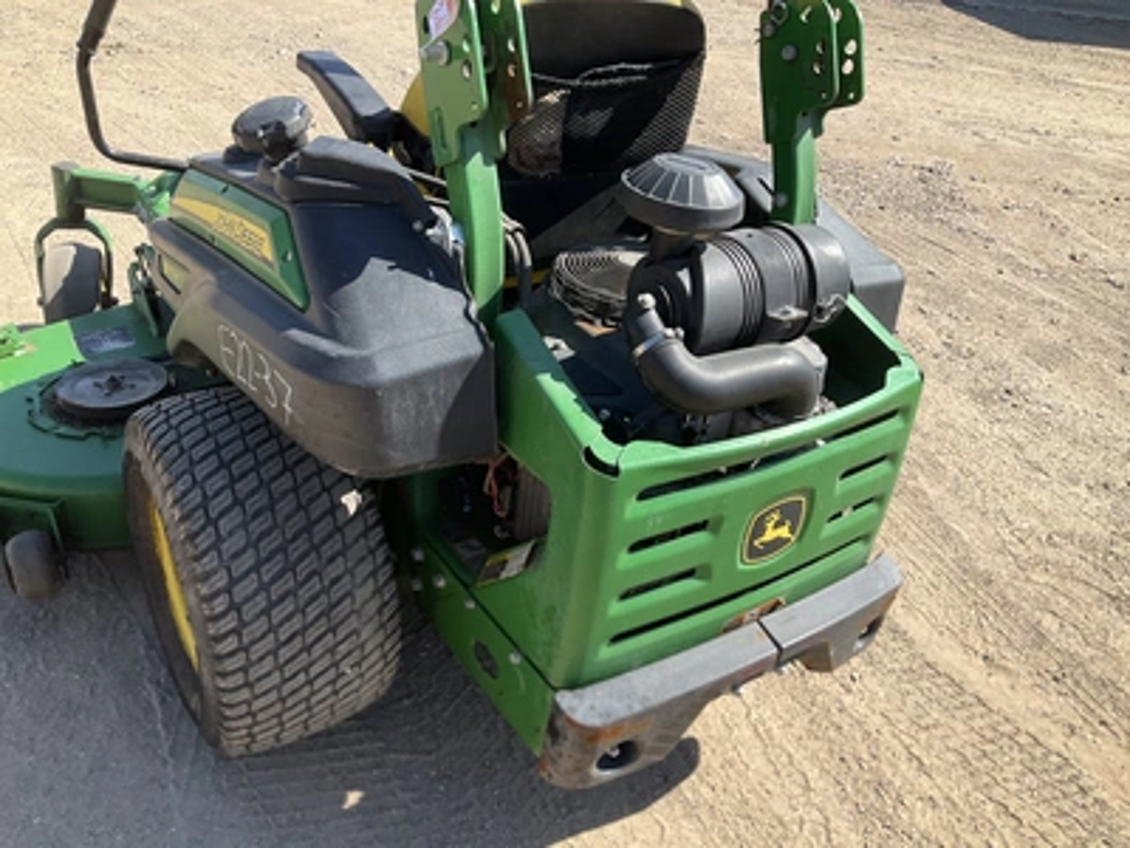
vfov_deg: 48.2
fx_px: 947
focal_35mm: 29
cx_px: 565
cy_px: 424
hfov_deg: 61.7
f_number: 1.8
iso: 25
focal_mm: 3
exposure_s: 1/883
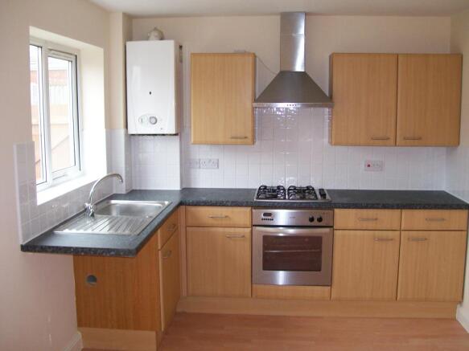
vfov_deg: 39.6
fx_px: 488
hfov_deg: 51.4
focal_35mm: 36
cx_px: 234
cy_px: 176
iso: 140
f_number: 2.7
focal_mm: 6
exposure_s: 1/64
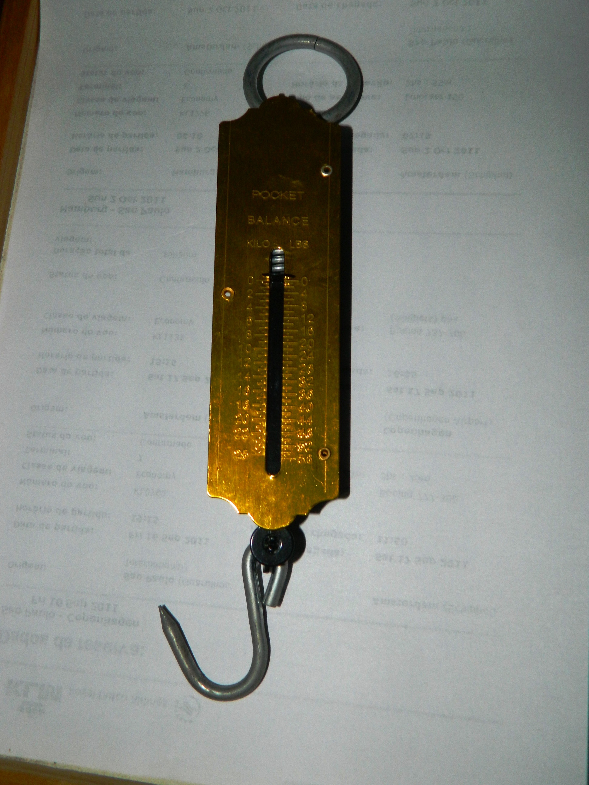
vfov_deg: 52.6
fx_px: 794
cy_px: 392
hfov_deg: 40.7
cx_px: 294
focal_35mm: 35
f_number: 9.4
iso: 200
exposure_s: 1/40
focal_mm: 6.2
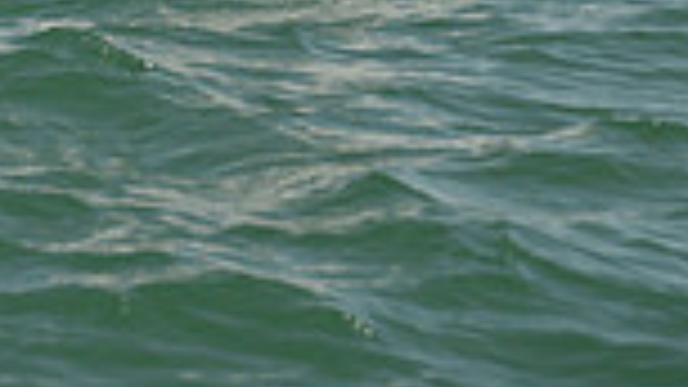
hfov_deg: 7.8
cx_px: 178
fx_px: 5071
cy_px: -914
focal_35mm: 278
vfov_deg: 4.2
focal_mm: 70
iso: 250
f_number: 5
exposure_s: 1/800
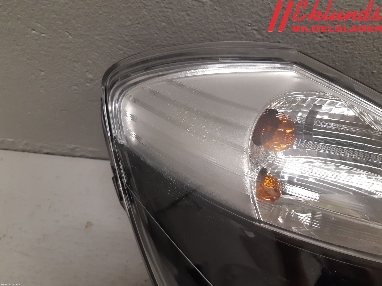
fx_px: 287
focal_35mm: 26
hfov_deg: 67.3
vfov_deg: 53.1
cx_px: 191
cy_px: 143
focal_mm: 3.93
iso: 100
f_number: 1.7
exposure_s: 1/50
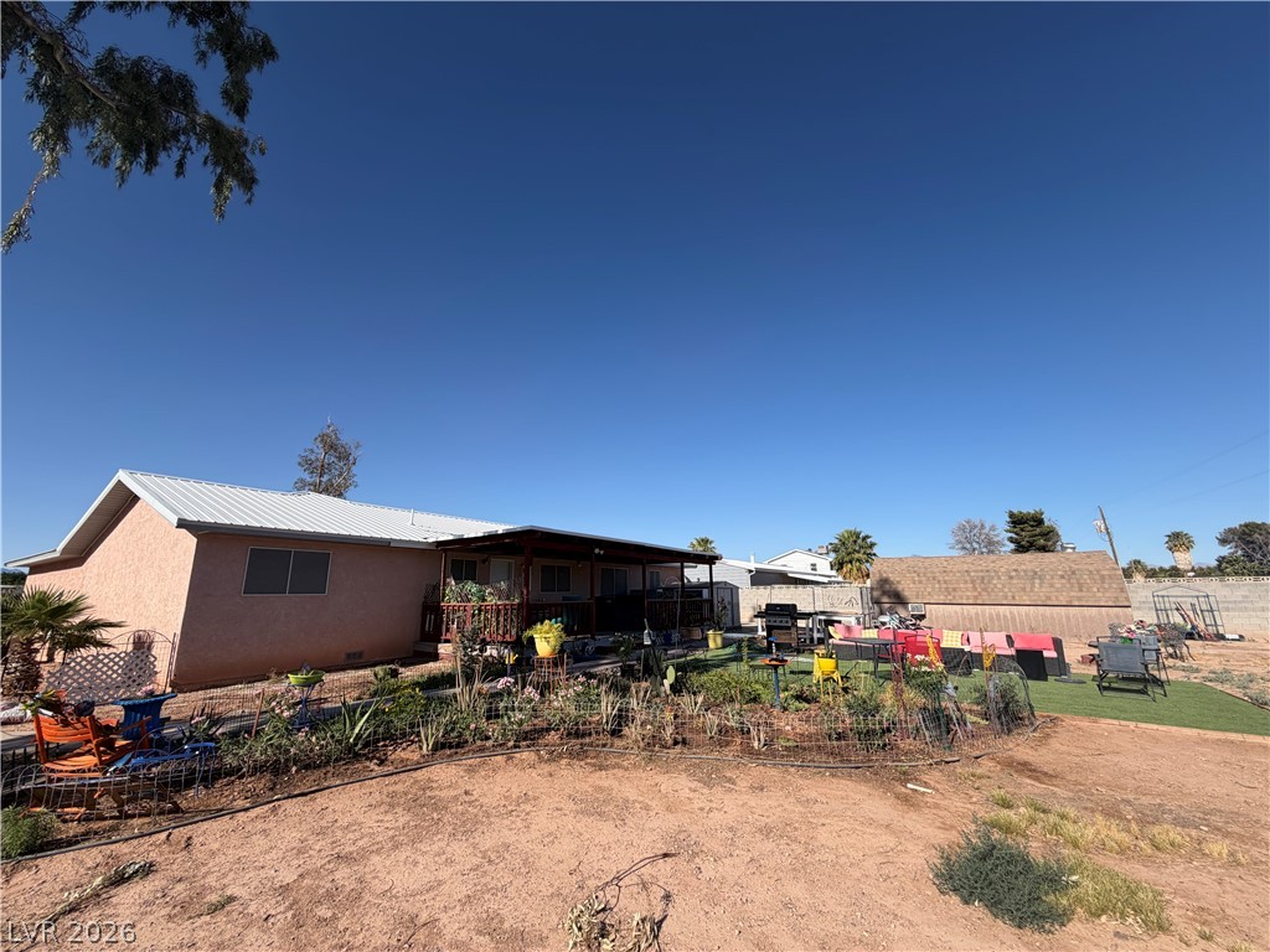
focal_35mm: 14
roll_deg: -1.0
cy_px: 476
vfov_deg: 85.7
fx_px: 514
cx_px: 635
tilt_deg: +15.2
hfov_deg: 102.1
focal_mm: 2.22
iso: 20
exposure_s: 1/942
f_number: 2.2
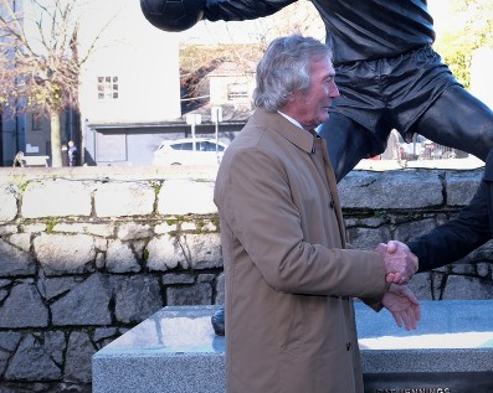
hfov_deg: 34.8
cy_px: 106
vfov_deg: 28.2
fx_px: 773
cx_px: 354
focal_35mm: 53
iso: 400
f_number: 4.5
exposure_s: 1/250
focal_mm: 21.4
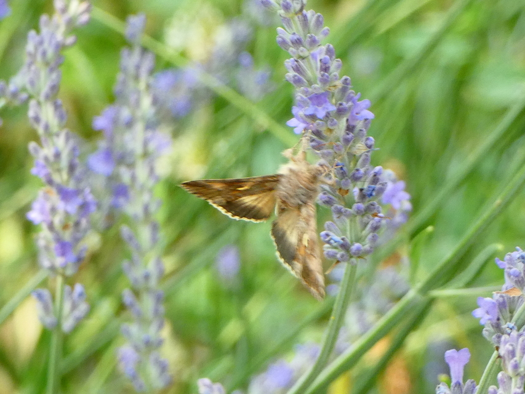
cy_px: 197
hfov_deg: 7.0
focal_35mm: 282
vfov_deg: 5.3
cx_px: 262
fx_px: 4278
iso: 250
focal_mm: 50.6
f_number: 5.5
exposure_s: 1/80
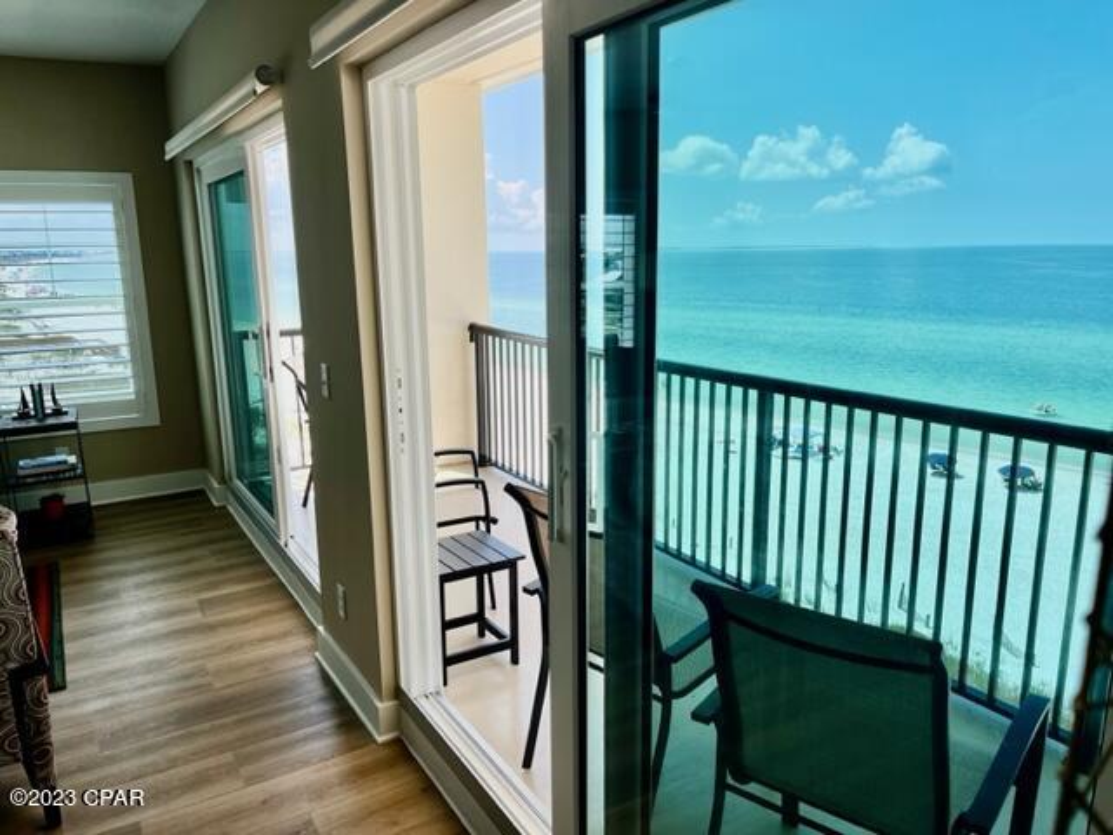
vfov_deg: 53.1
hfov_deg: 67.3
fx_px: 836
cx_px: 556
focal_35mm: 26
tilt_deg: -13.0
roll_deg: +0.8
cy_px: 418
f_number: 1.6
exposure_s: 1/1151
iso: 50
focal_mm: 5.1
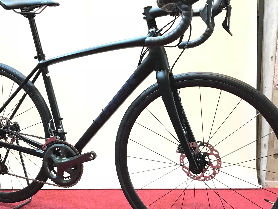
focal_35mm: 42
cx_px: 133
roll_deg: -0.8
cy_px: 120
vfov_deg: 34.3
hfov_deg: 44.8
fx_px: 337
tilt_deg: -8.4
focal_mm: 3.99
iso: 80
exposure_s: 1/17
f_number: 1.8
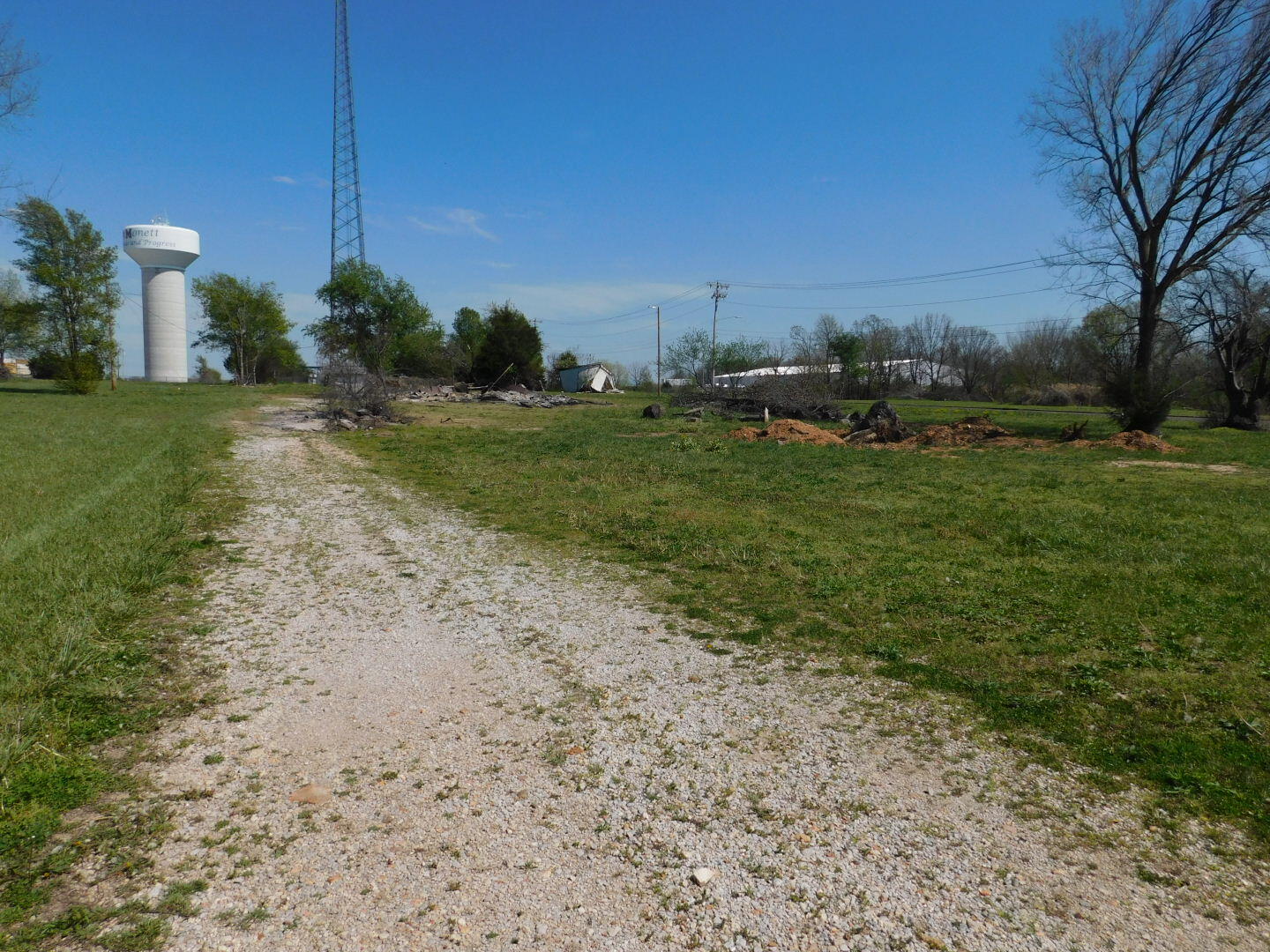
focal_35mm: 25
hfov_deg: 69.4
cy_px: 476
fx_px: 917
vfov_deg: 54.9
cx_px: 635
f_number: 6.2
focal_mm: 4.5
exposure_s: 1/800
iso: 125
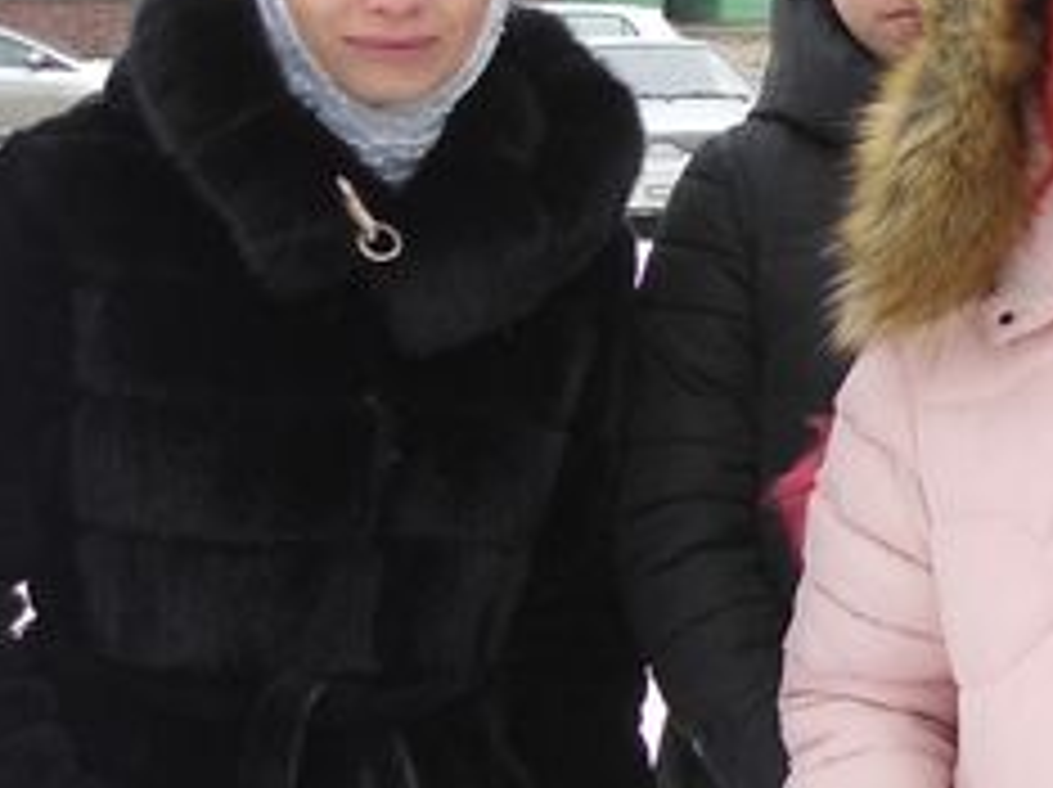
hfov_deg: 16.4
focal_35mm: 106
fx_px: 3221
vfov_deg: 13.8
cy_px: 54
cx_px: 1714
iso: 80
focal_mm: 5.6
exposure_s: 1/125
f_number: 3
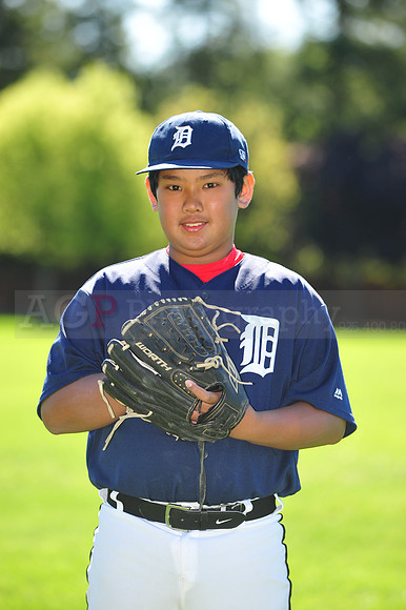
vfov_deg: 10.3
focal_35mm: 200
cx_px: 203
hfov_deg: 6.9
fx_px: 3387
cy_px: 305
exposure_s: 1/500
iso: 320
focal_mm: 200
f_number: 5
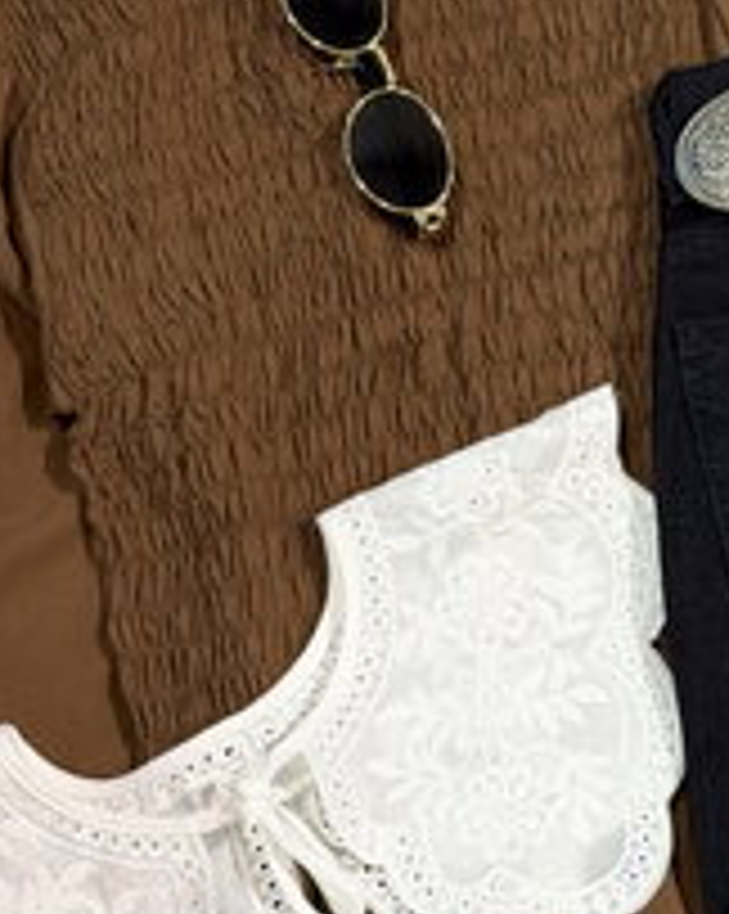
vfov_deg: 15.6
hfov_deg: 12.5
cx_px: 504
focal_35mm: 123
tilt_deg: -75.4
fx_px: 3322
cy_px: 696
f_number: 1.78
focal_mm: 6.76
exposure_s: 1/50
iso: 50
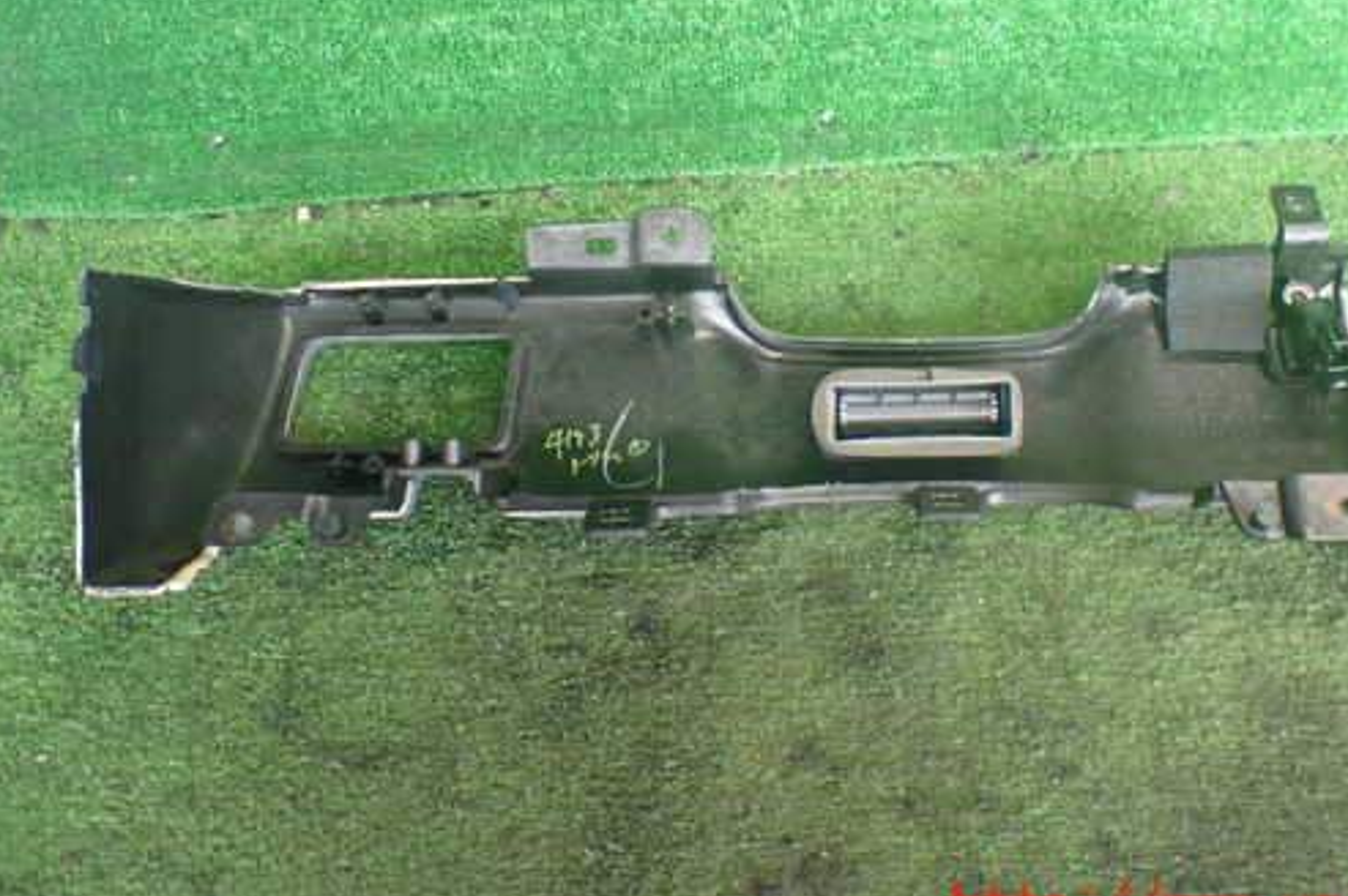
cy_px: 331
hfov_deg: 50.6
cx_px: 749
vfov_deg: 34.8
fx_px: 1422
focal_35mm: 38
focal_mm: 5.4
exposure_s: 1/100
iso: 800
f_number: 2.3
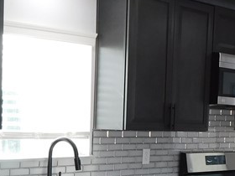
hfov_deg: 23.3
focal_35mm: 84
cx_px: 104
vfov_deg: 17.1
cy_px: 181
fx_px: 570
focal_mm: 4
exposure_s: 1/50
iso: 125
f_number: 3
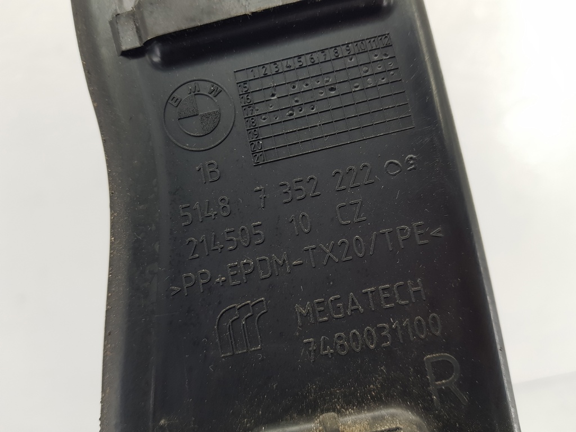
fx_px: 433
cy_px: 216
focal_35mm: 26
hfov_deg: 67.3
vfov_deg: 53.1
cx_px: 288
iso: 80
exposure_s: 1/100
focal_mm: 4.2
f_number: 1.7
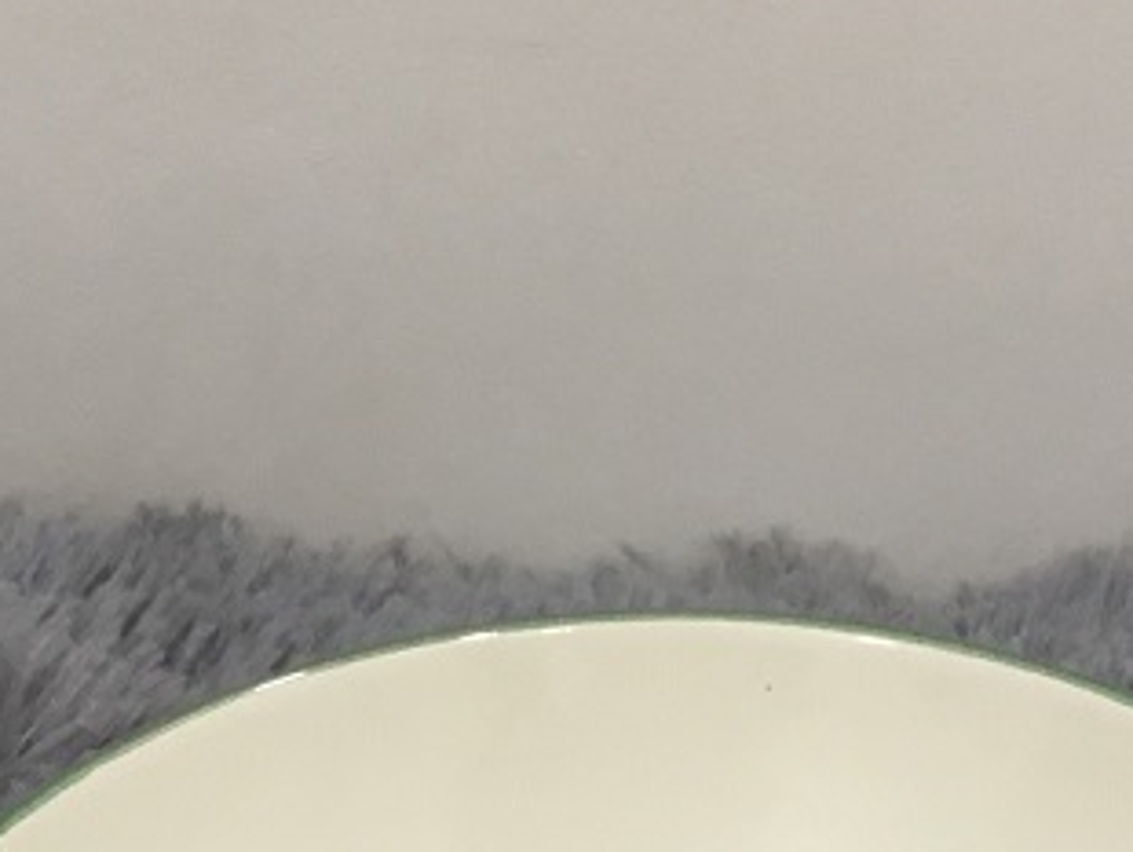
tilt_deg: -43.6
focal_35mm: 120
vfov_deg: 11.8
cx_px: 654
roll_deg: -2.9
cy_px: 1313
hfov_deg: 16.4
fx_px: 3931
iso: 64
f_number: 2.4
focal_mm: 3.3
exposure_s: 1/30
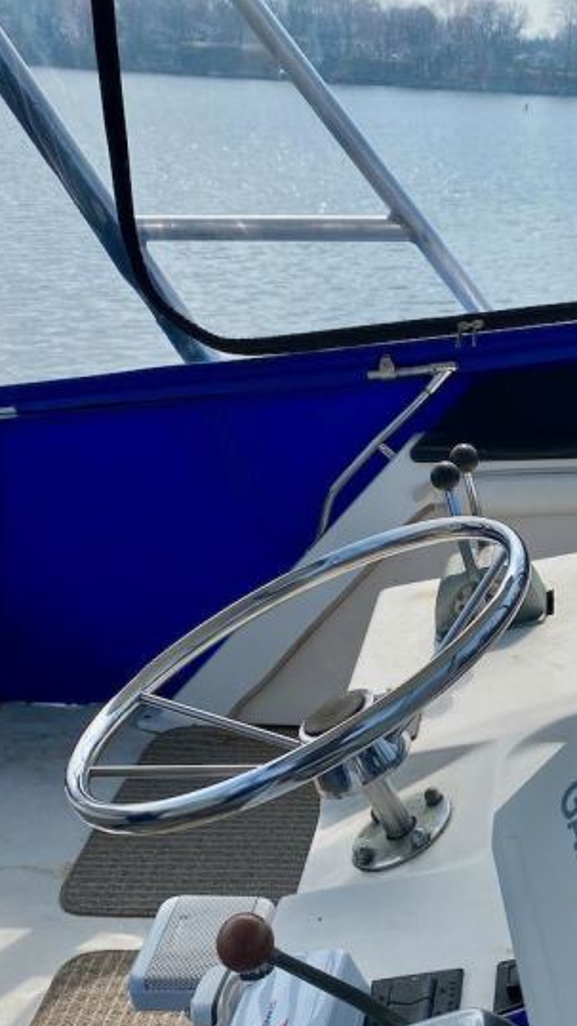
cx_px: 506
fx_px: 1143
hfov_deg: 27.4
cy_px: 508
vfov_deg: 48.4
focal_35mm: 42
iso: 32
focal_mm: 4.25
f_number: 1.8
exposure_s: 1/3049
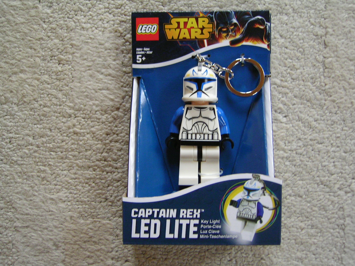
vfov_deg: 39.7
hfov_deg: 51.4
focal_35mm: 36
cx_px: 178
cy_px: 133
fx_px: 369
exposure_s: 1/10.6
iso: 100
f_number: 2.8
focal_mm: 5.6
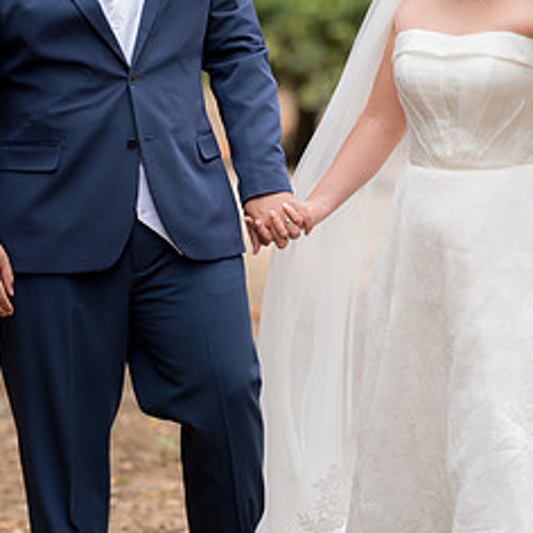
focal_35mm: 275
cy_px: 242
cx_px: 282
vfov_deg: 6.4
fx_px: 4791
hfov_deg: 6.4
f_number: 2.8
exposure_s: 1/320
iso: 640
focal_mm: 170
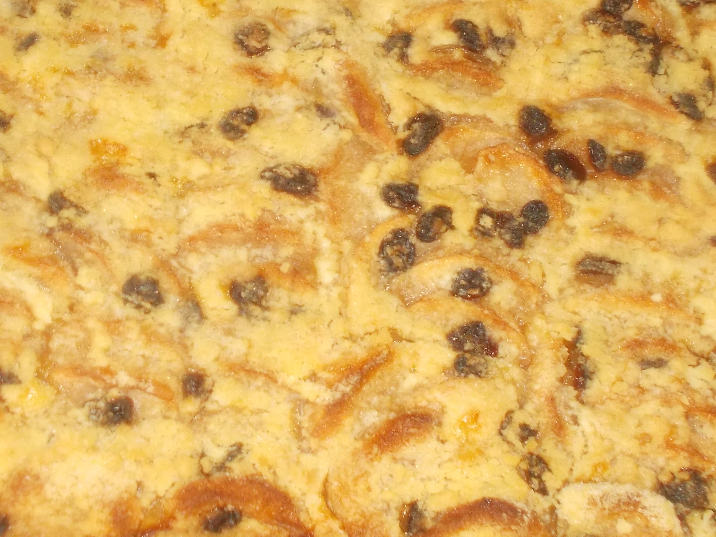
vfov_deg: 22.7
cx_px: 322
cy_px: 139
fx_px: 1324
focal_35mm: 64
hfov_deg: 30.2
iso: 200
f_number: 3.2
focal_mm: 4.6
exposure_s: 1/25
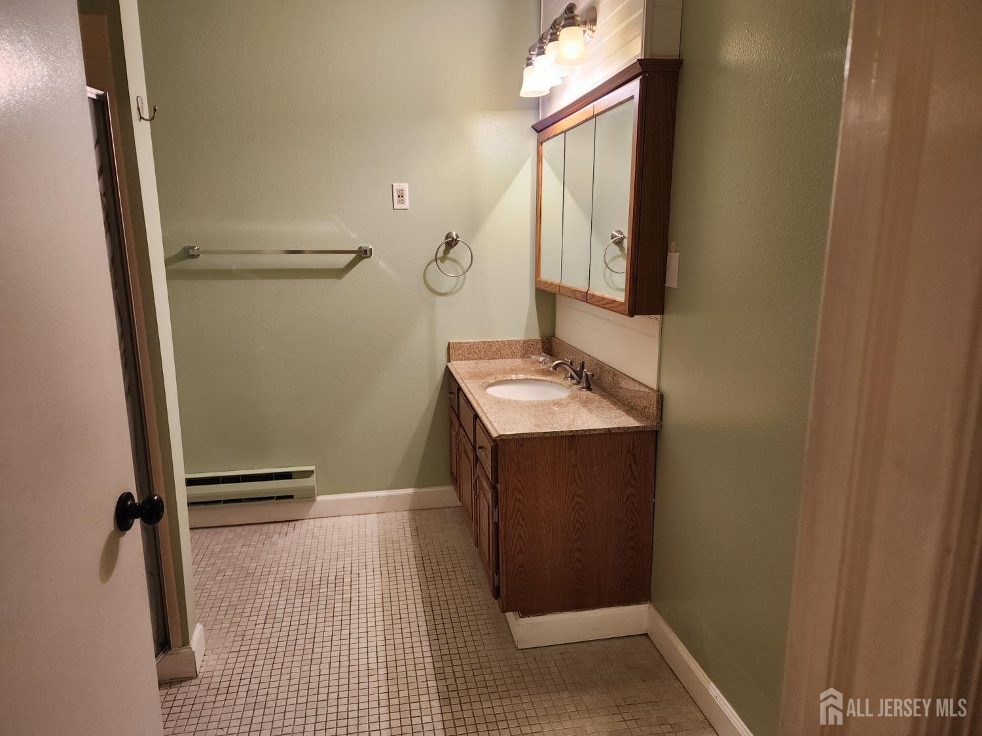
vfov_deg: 58.9
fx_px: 652
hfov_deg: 73.9
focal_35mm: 23
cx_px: 491
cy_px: 368
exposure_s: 1/120
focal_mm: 6.4
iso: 160
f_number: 1.8
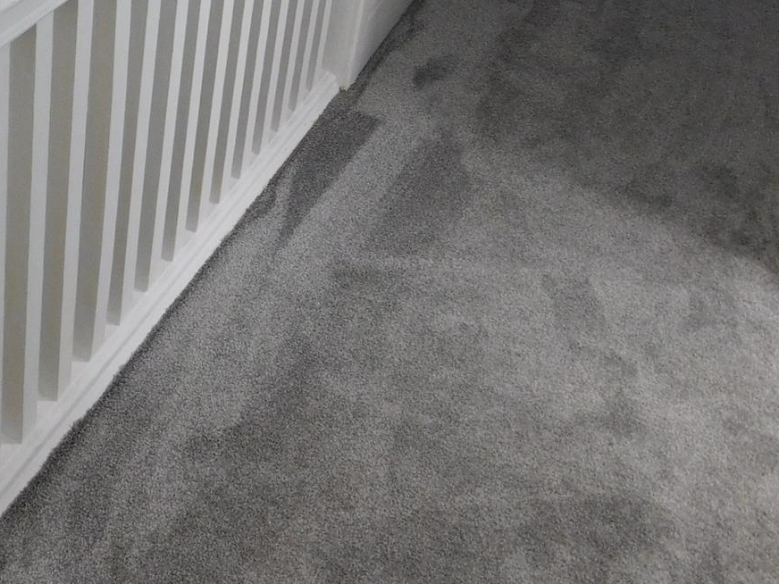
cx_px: 103
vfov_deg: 24.9
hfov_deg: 33.9
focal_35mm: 54
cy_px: -80
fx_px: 1215
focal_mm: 4
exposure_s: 1/30
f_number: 3
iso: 250
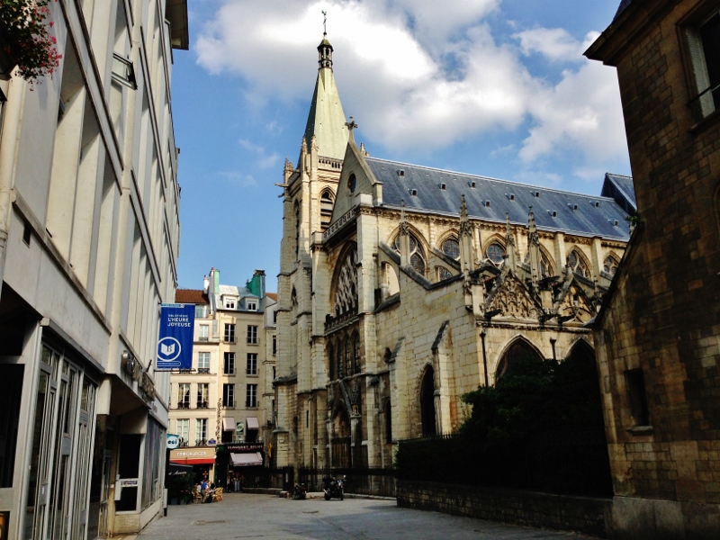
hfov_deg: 55.4
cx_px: 360
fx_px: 686
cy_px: 270
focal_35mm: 33
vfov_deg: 42.9
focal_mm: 4.13
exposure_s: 1/1261
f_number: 2.4
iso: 50
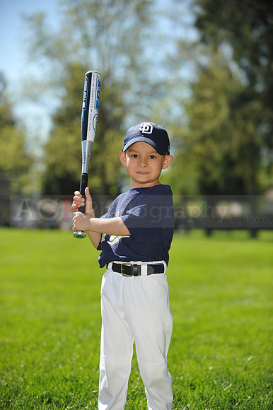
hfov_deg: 13.0
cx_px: 136
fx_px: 1196
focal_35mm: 105
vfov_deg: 19.5
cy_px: 205
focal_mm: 105
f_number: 4
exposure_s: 1/1250
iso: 200
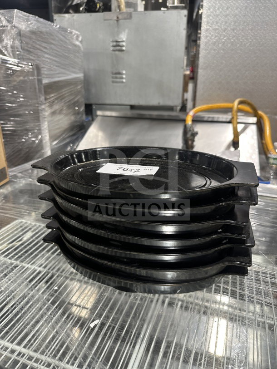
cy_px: 184
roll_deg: -1.8
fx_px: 256
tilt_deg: -19.8
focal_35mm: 24
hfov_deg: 56.8
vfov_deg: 71.6
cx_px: 138
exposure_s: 1/73
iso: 250
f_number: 1.78
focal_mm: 6.86
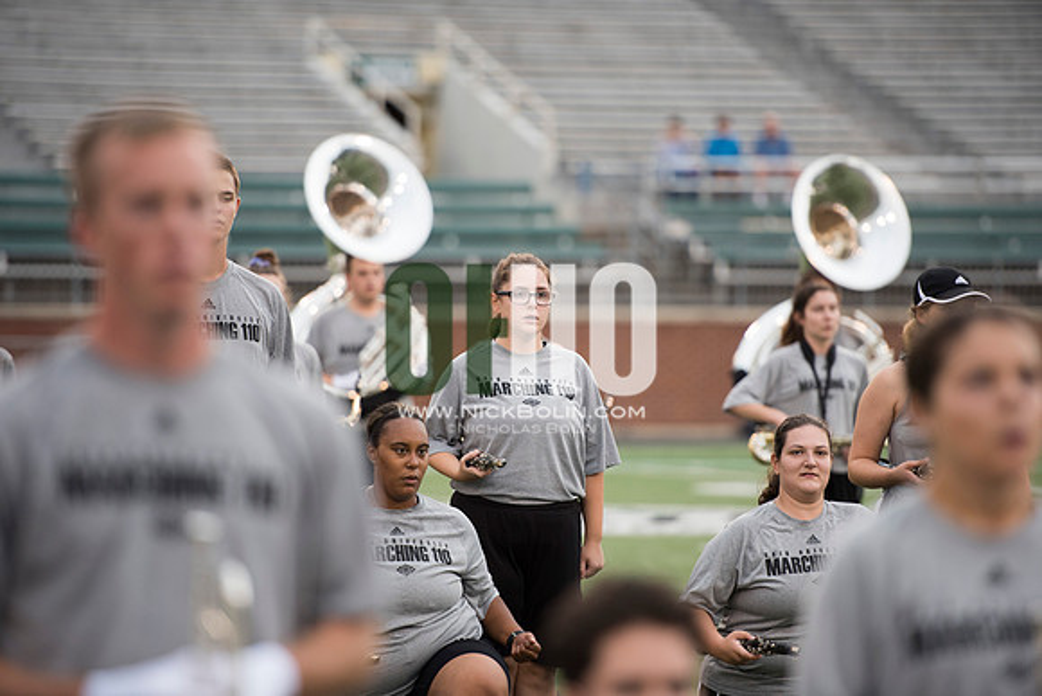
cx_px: 521
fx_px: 5790
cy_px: 348
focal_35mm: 200
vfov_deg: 6.9
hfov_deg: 10.3
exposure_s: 1/1250
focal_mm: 200
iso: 1000
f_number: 2.8
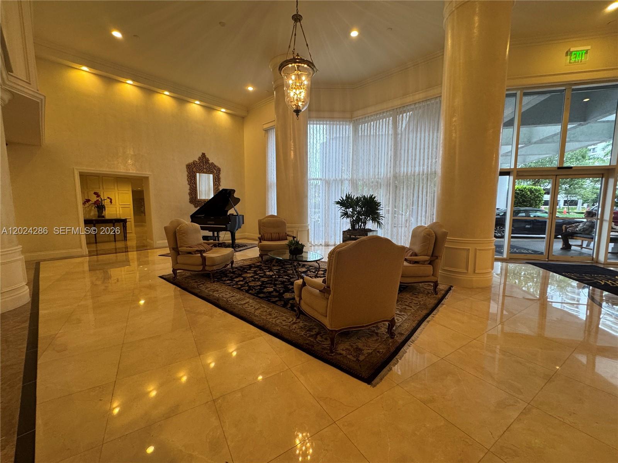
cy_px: 232
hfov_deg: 102.1
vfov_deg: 85.7
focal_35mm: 14
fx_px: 250
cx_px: 309
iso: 160
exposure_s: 1/60
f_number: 2.2
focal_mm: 2.22
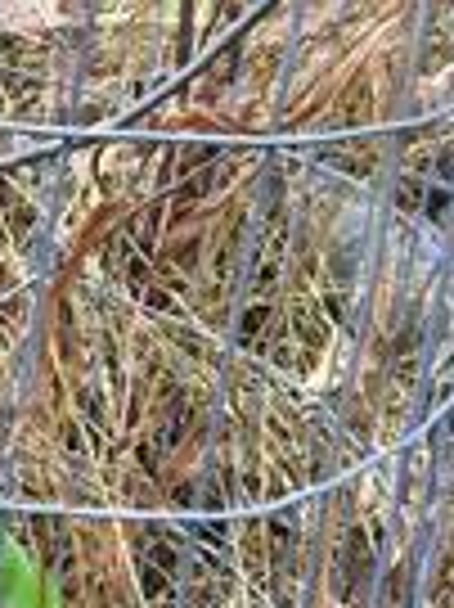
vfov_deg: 18.9
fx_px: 1804
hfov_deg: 13.1
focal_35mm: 103
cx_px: -342
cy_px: 140
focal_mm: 4.15
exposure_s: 1/30
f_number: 2.2
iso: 25
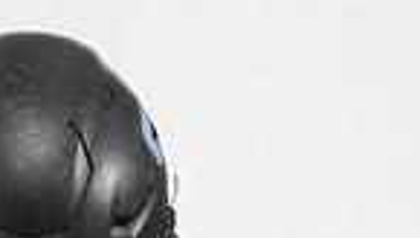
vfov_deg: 7.0
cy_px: 624
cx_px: 35
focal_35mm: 162
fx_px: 1806
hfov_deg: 13.1
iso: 500
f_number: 7.1
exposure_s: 1/320
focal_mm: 50
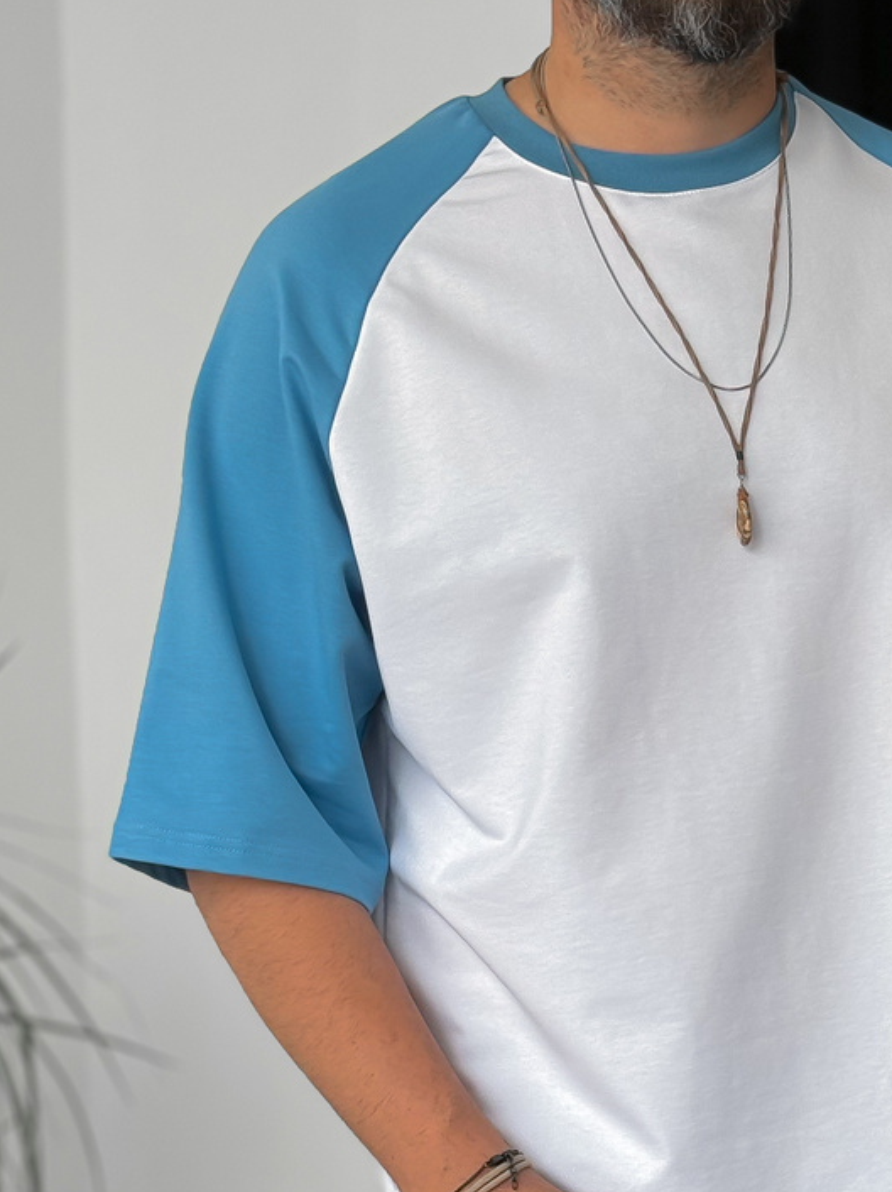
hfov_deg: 13.4
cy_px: 1302
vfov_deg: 17.5
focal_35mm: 109
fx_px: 3748
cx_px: 835
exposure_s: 1/200
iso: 64
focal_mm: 6.76
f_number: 1.8
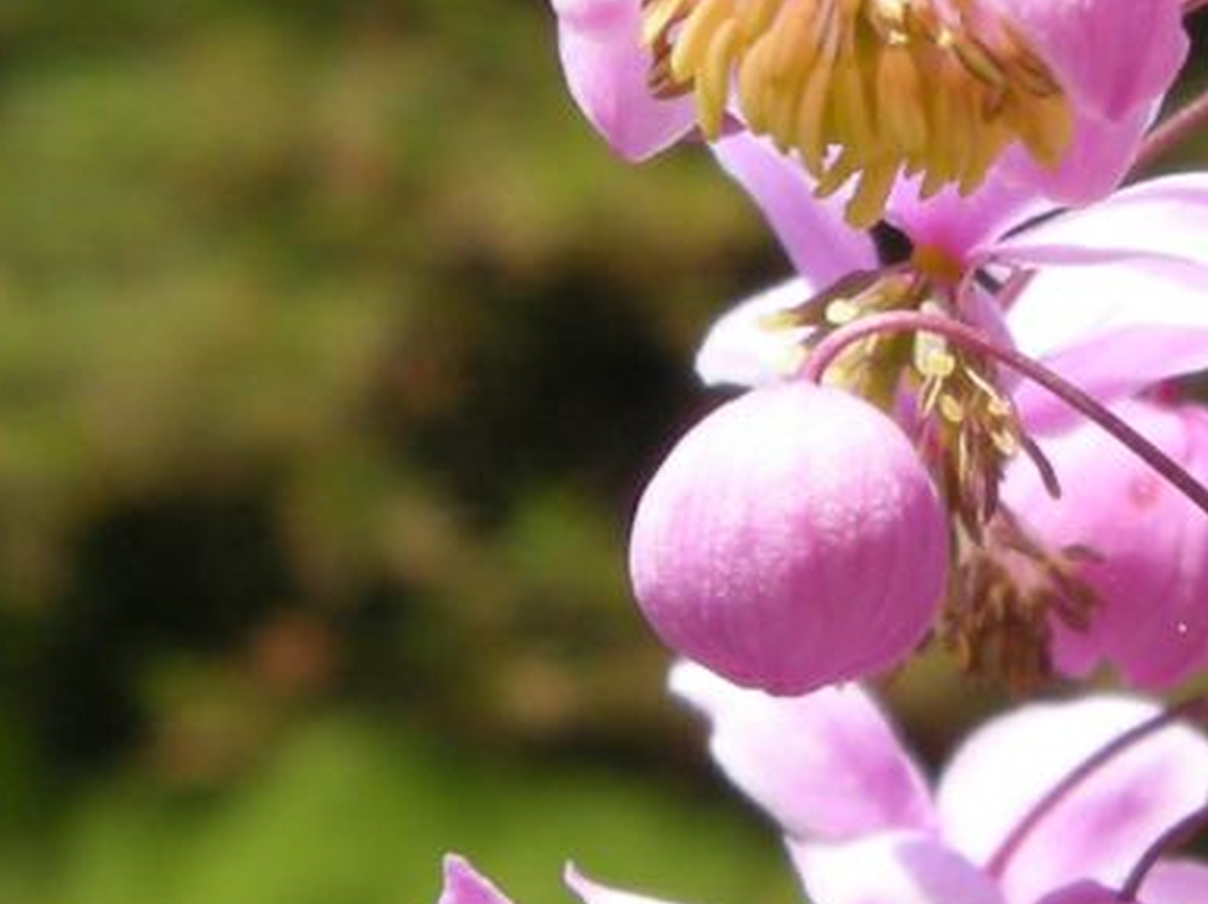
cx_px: 904
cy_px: 69
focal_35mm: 182
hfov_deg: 10.9
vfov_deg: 8.1
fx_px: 6345
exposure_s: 1/161
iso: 64
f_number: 4.8
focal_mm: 7.5
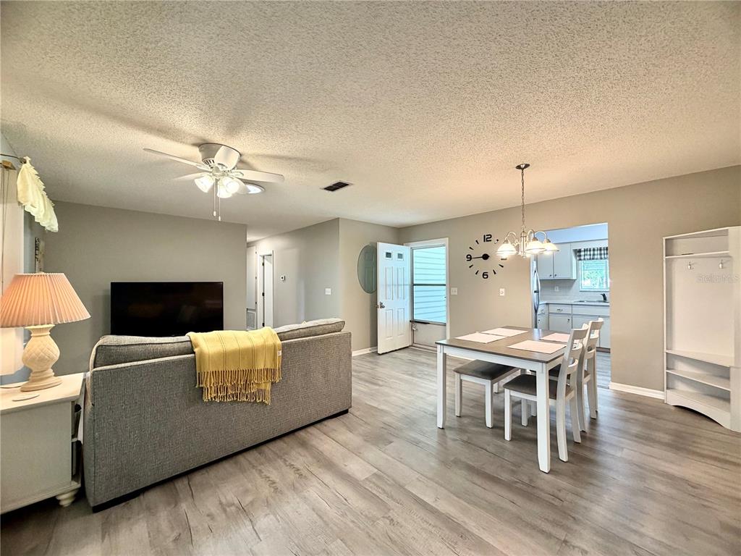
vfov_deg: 85.7
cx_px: 370
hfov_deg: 102.1
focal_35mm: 14
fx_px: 300
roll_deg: +0.2
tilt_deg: +1.2
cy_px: 278
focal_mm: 2.22
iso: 160
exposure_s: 1/60
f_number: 2.2
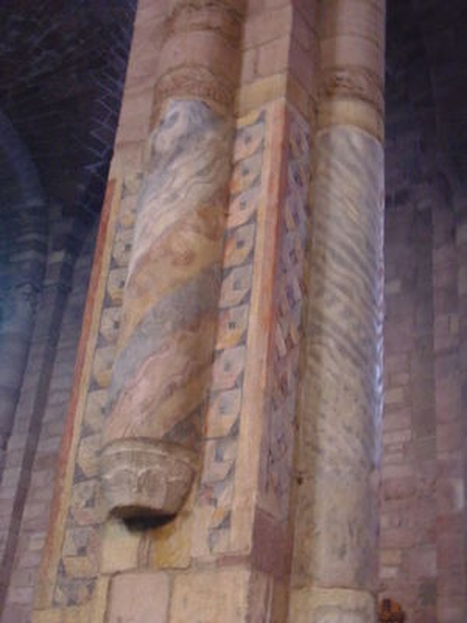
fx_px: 989
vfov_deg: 34.9
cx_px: 234
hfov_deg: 26.6
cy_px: 312
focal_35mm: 55
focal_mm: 9.3
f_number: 3.7
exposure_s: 1/2.5
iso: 400
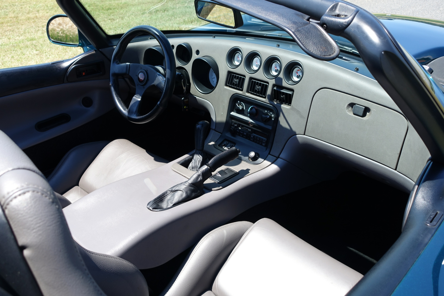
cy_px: 148
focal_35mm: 34
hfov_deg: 55.8
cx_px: 222
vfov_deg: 38.9
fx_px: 419
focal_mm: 12.64
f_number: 4
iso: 125
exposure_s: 1/400
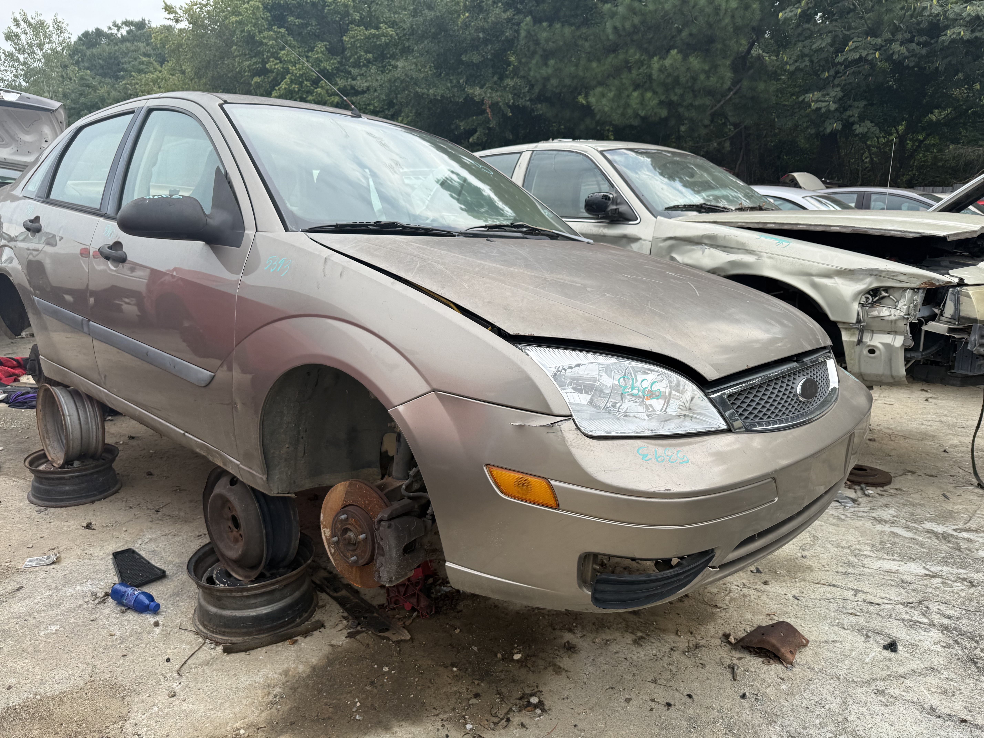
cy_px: 369
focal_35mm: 24
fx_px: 682
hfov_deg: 71.6
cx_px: 492
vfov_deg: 56.8
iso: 80
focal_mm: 6.76
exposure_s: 1/1174
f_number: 1.78
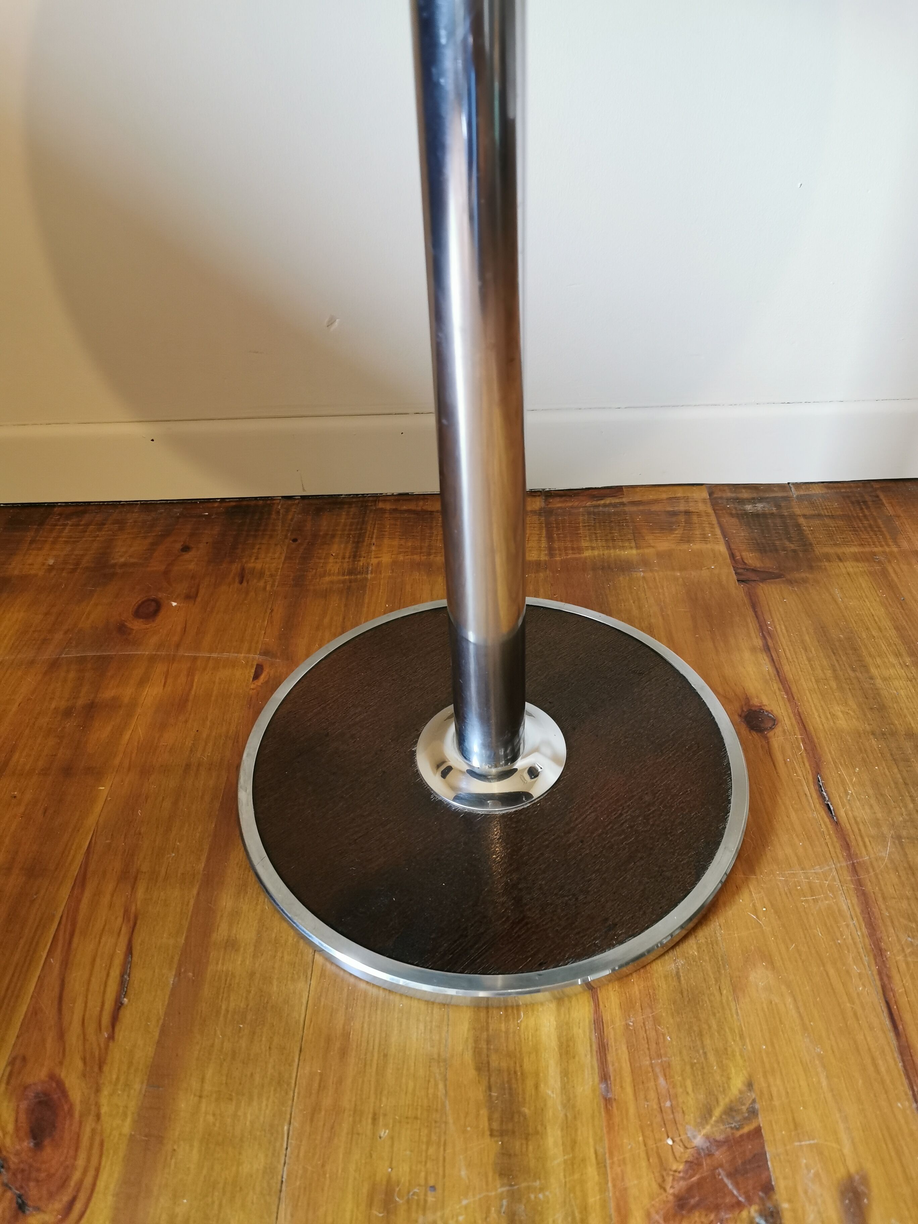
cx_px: 459
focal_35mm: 27
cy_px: 612
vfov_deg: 65.3
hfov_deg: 51.4
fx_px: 955
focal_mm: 5.56
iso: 320
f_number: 1.6
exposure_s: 1/50
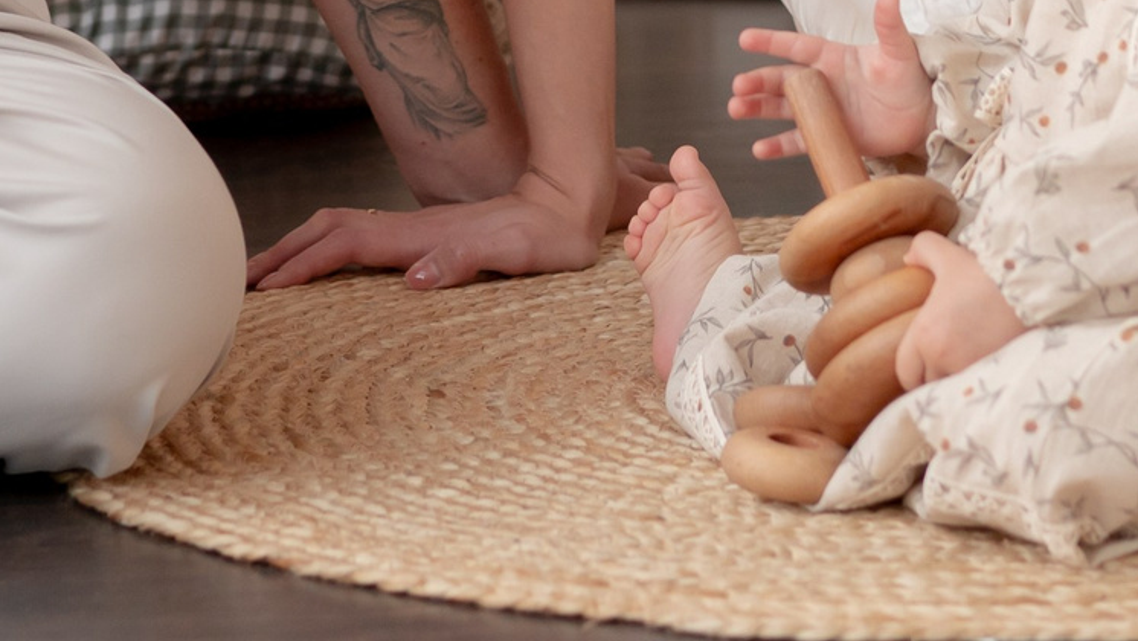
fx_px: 6187
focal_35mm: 205
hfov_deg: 10.5
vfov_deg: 5.8
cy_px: -620
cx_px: 513
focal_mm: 55
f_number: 2.8
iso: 500
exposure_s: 1/400
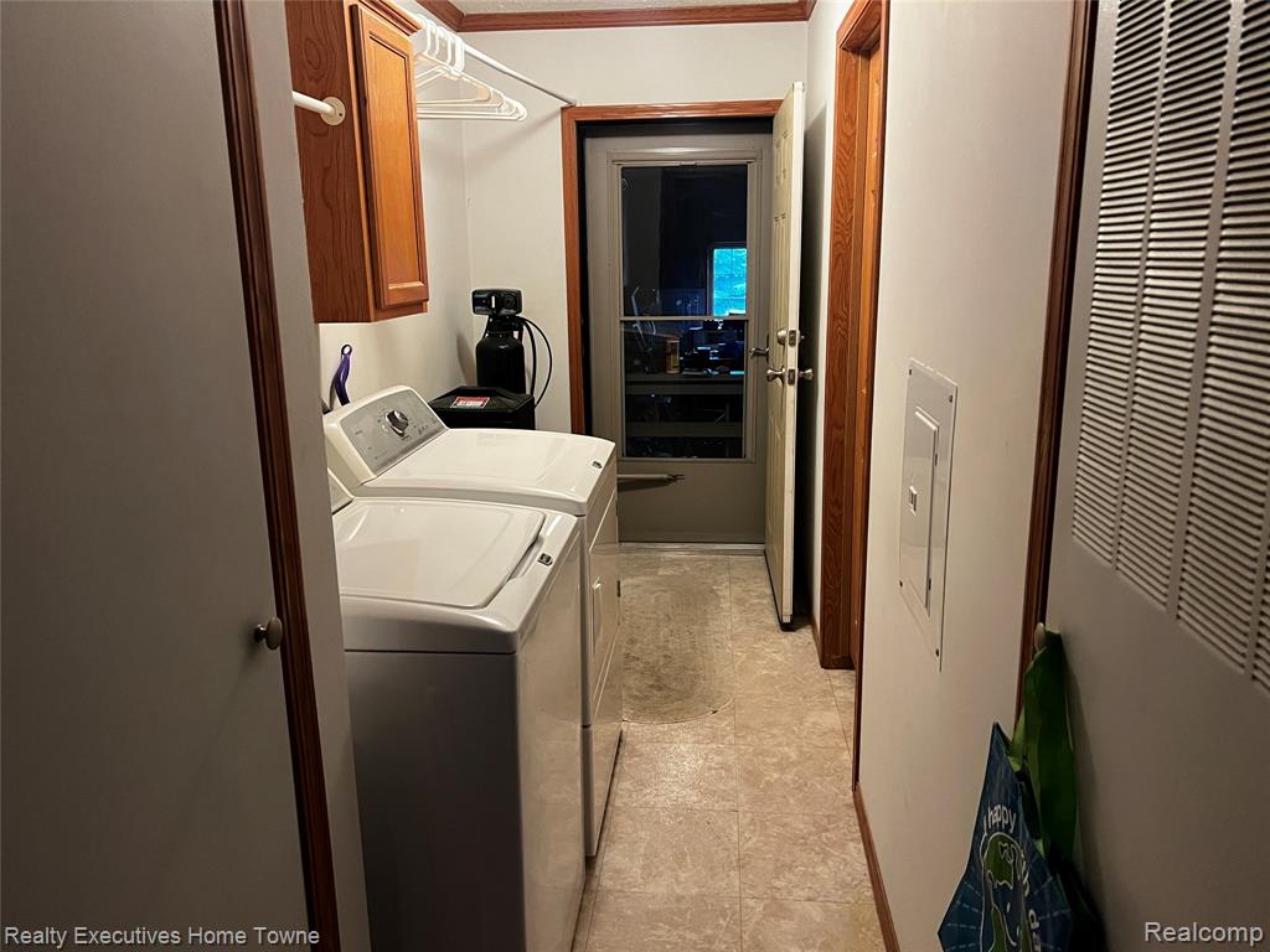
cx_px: 635
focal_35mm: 26
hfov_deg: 67.3
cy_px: 476
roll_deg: +0.6
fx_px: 954
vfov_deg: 53.1
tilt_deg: -14.4
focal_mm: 5.7
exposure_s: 1/40
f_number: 1.5
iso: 400
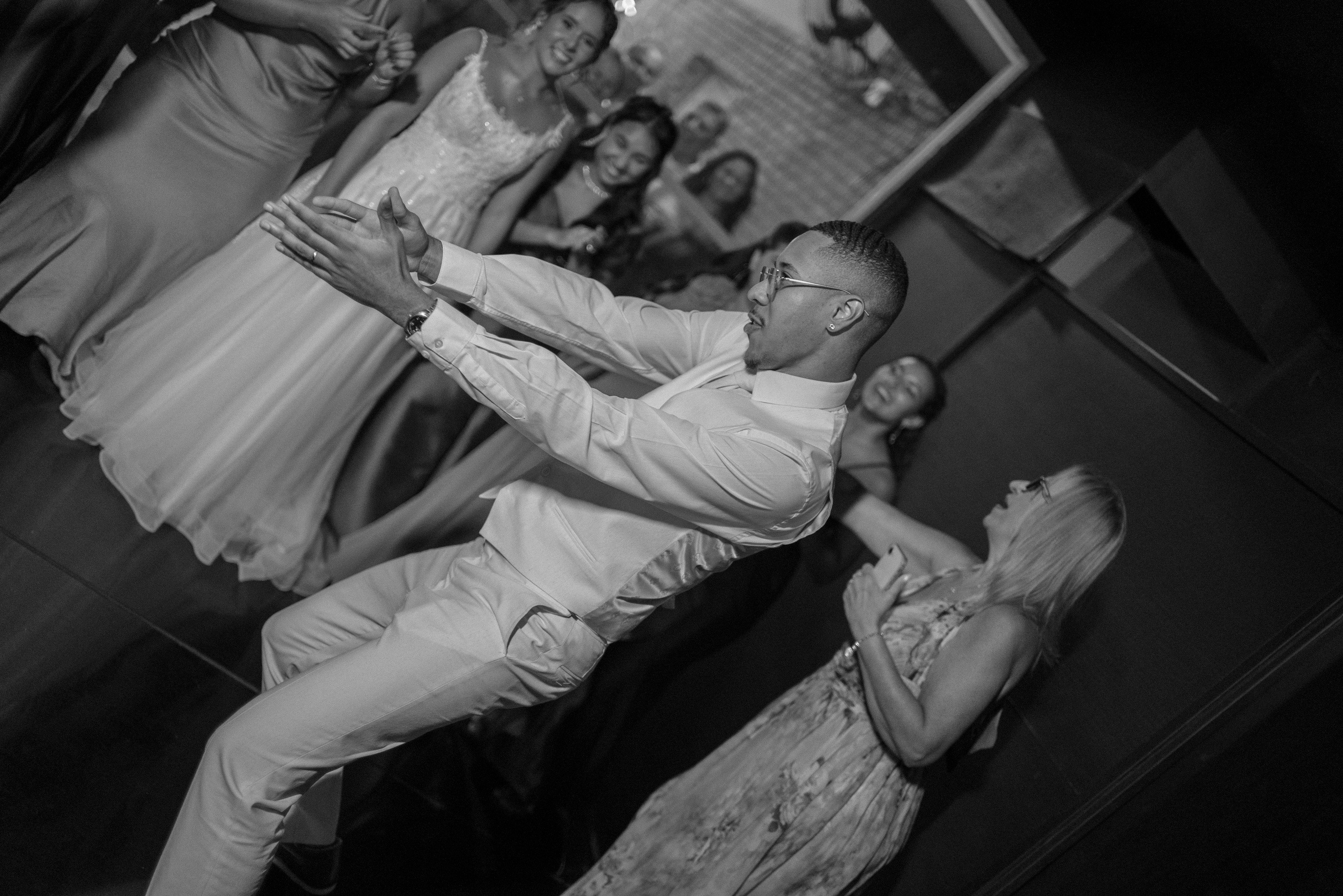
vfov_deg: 37.9
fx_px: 1306
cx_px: 672
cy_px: 448
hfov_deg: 54.4
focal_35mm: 35
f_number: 1.4
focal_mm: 35
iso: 2000
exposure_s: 1/400
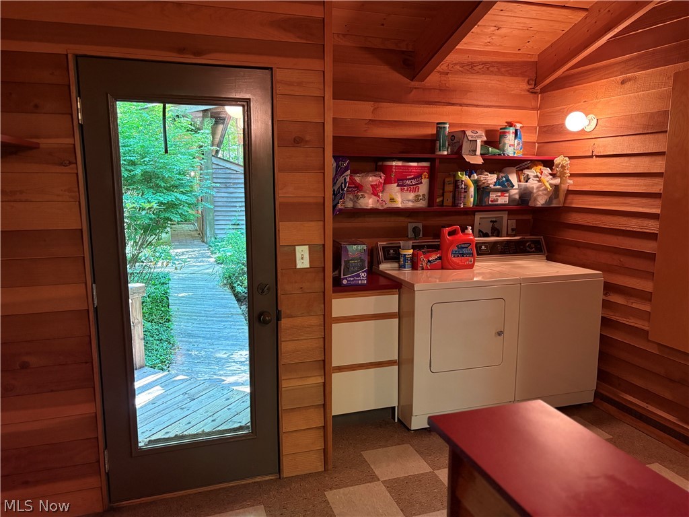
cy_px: 258
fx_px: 518
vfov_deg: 53.1
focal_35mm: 26
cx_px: 344
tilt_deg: -9.0
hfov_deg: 67.3
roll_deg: +0.2
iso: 400
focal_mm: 5.96
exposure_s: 1/60
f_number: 1.6
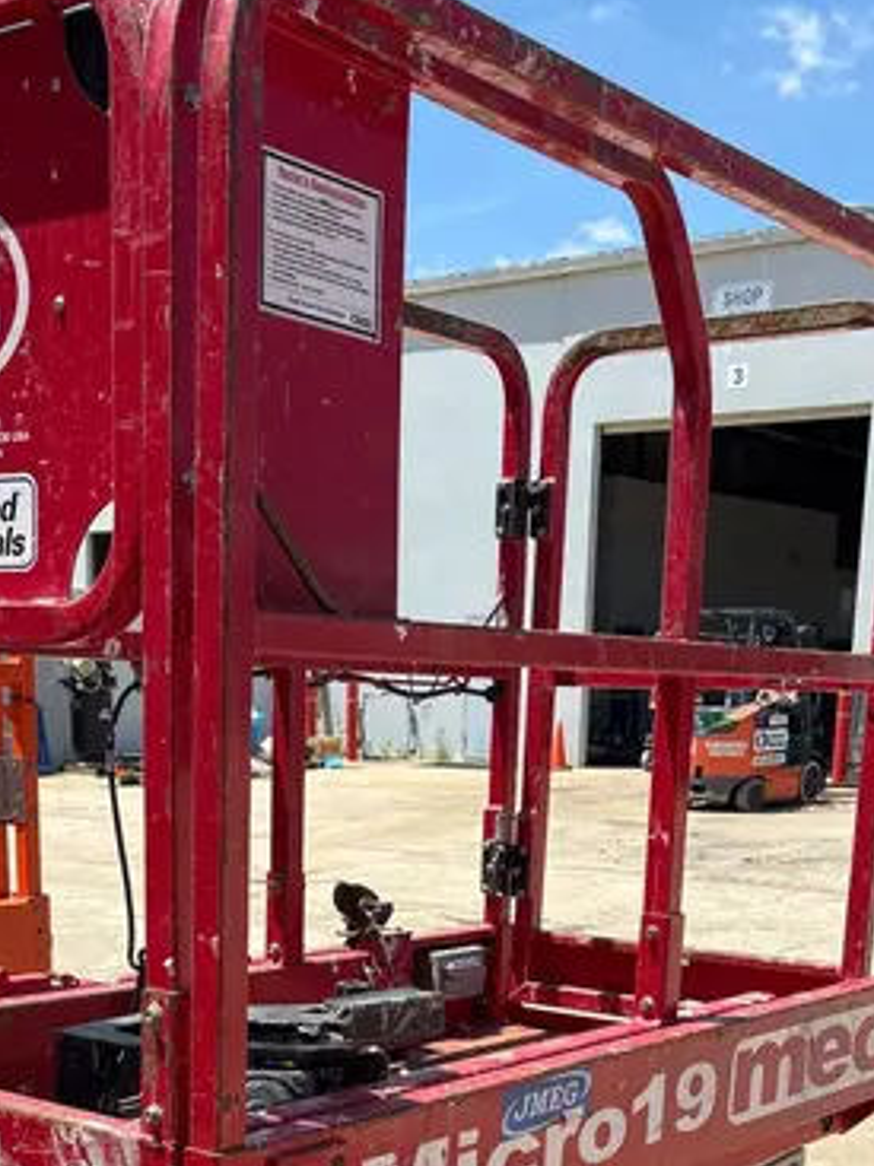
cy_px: 1088
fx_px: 1752
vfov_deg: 34.4
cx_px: 378
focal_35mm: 52
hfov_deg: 28.0
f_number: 1.6
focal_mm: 5.96
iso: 50
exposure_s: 1/2342
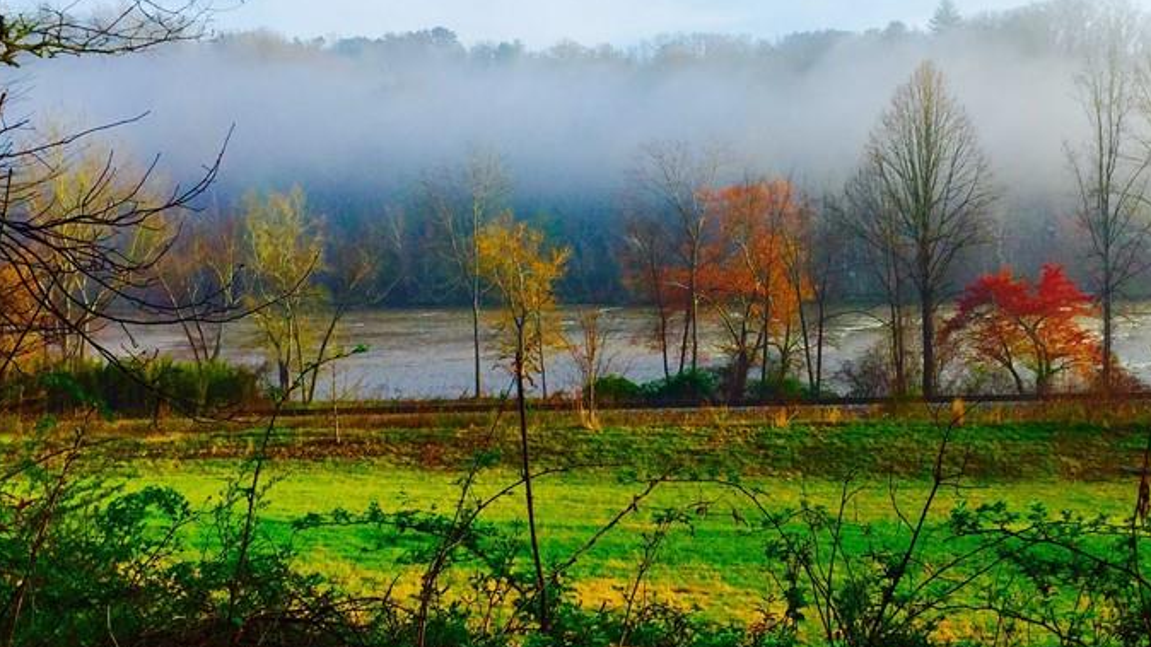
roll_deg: +0.1
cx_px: 692
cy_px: 263
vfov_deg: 24.9
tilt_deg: -2.5
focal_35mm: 48
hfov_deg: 42.7
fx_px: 1465
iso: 32
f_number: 2.2
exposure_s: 1/920
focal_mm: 4.15
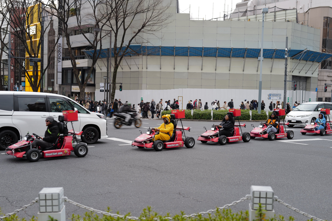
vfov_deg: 31.2
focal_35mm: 43
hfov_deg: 45.5
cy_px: 110
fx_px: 396
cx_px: 166
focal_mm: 43
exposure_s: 1/100
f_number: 3.5
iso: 100
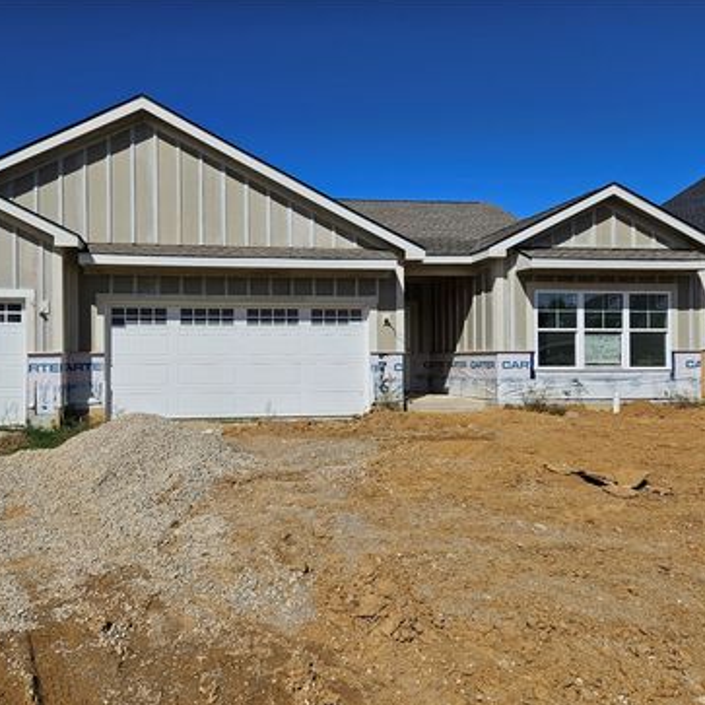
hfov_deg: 56.8
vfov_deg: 57.3
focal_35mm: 28
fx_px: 645
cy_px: 358
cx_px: 274
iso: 25
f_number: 1.8
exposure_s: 1/5000
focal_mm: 5.4
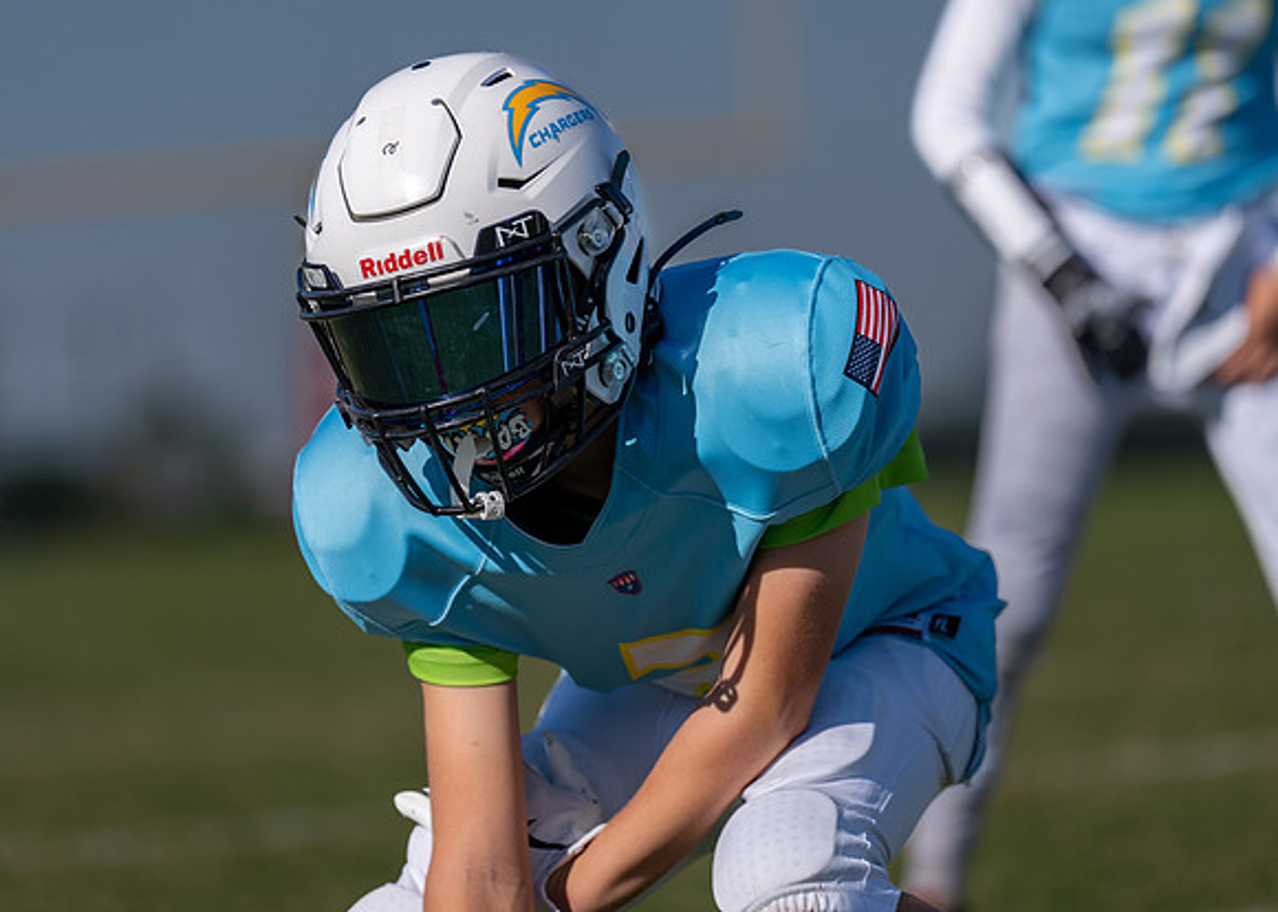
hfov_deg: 8.0
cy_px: 440
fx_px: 9171
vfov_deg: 5.7
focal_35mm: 253
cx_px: 584
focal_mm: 191
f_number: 2.8
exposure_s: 1/4000
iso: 100
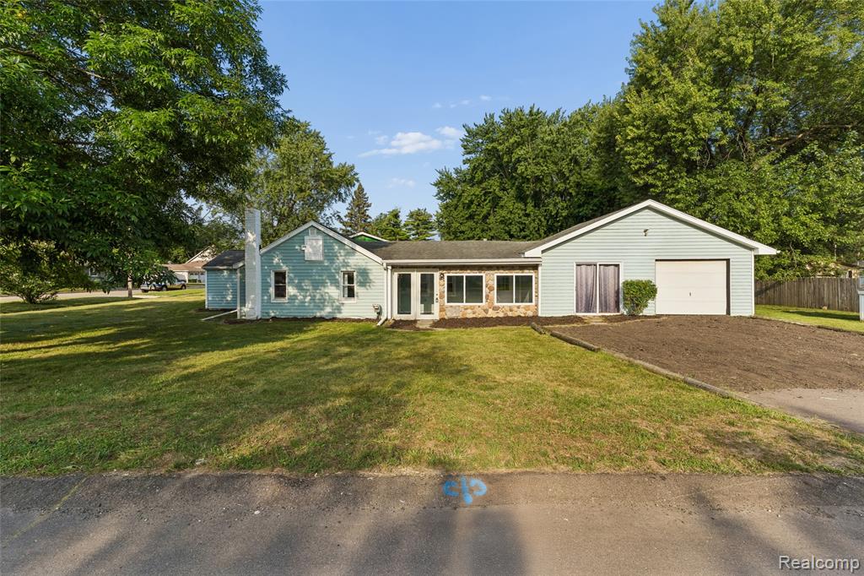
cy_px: 288
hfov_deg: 96.8
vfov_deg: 73.7
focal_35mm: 16
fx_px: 384
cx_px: 432
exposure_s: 1/320
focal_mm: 16
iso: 200
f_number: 13
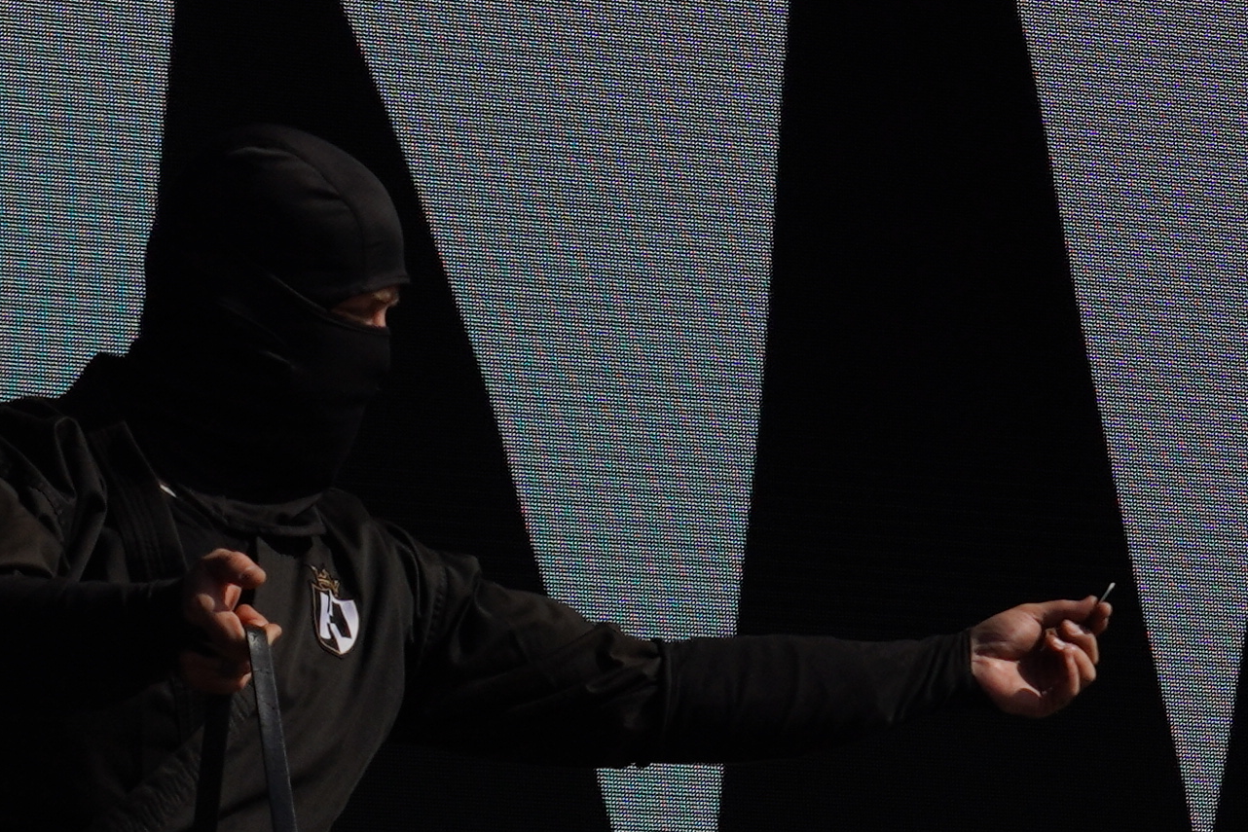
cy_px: 507
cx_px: -356
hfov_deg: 7.8
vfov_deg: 5.2
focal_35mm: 262
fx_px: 9083
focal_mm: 56
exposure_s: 1/1000
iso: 100
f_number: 8
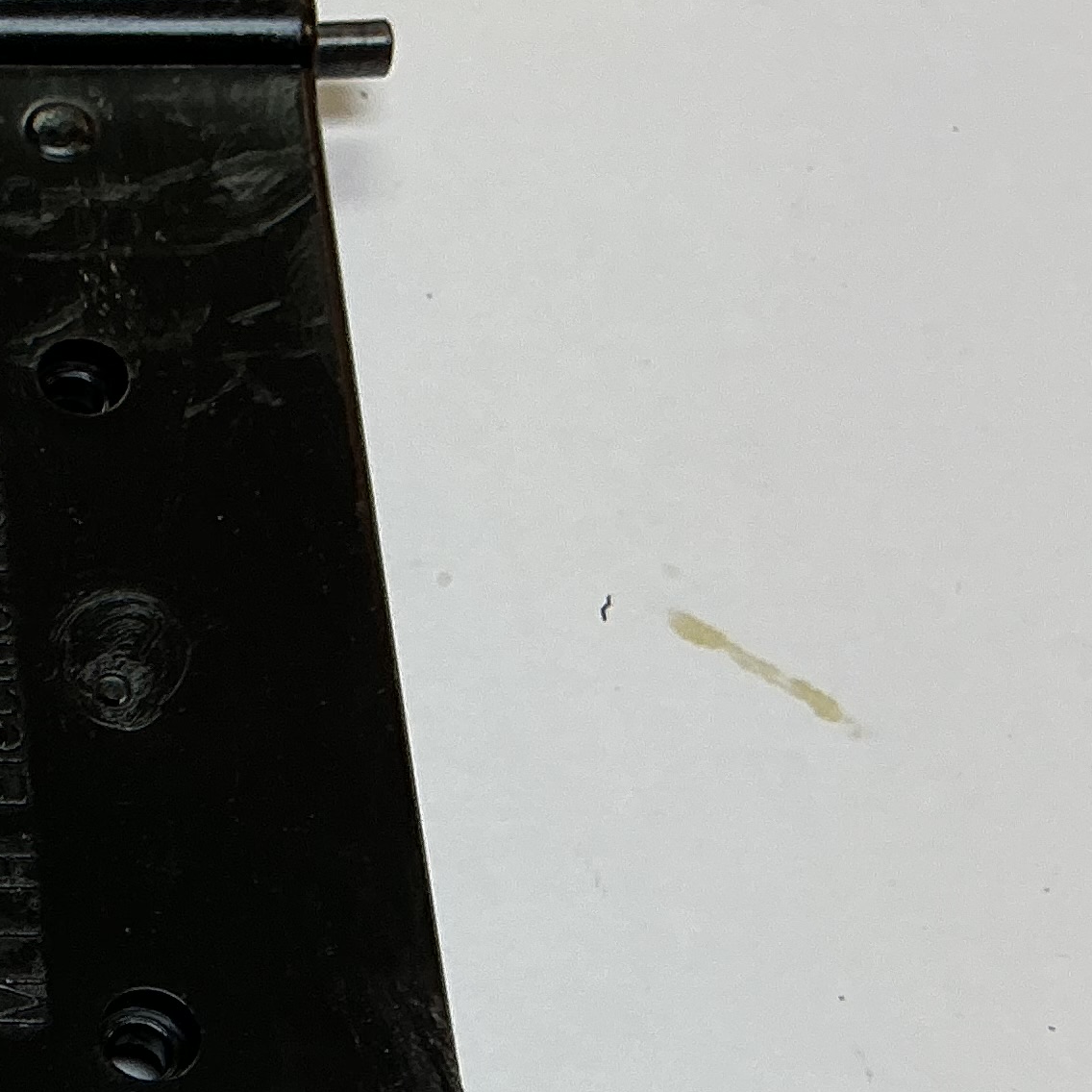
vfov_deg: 18.8
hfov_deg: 16.9
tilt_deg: -65.9
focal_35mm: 91
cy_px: 987
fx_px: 3248
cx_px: -638
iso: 32
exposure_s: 1/120
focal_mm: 3
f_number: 1.8
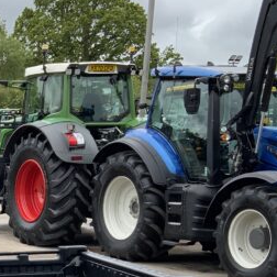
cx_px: -151
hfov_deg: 15.3
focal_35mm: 104
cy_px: 269
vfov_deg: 16.4
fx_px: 942
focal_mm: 3
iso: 16
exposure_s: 1/446
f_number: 1.8
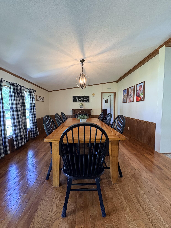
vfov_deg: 102.1
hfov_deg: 85.7
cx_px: 86
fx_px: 92
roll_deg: +0.2
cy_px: 114
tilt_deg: -3.8
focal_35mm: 14
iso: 320
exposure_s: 1/60
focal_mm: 2.22
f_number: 2.2
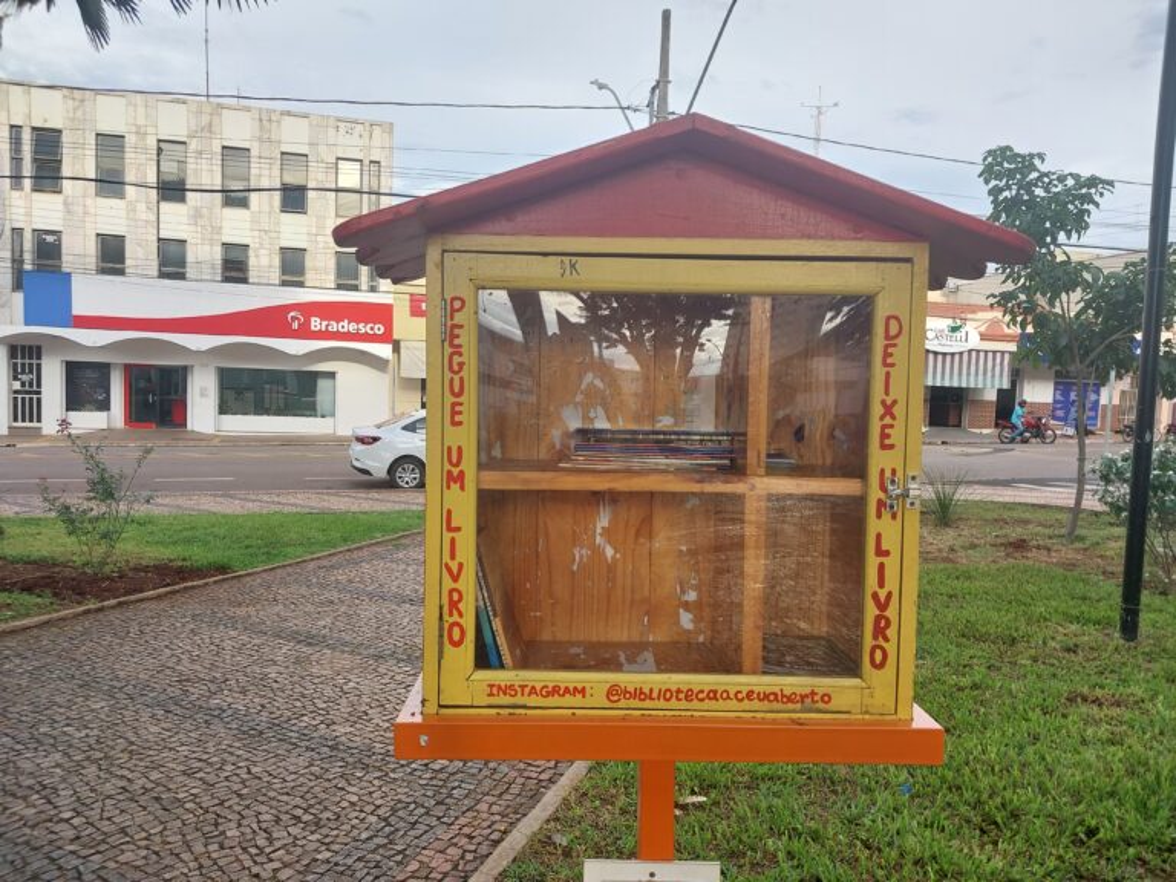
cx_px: 588
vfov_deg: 46.8
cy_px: 441
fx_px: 1019
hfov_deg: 60.0
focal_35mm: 30
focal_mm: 4.6
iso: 20
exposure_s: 1/138
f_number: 1.8
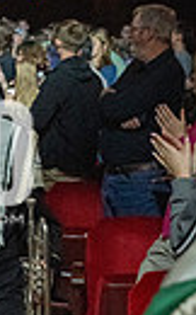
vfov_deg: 23.6
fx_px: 754
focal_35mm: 88
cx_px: -75
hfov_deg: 14.1
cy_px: 167
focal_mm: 25
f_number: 2.8
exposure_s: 1/500
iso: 12800
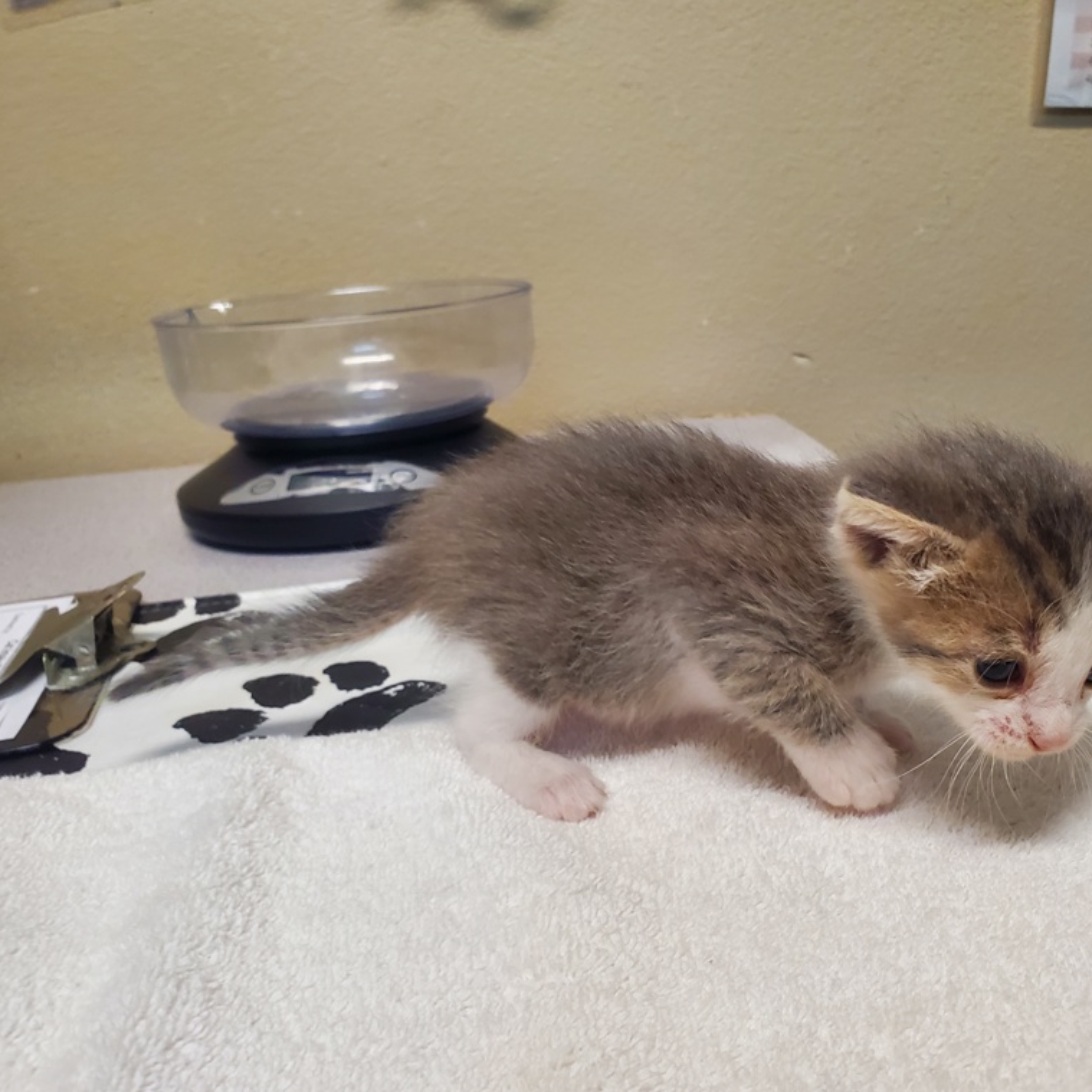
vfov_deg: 52.5
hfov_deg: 51.9
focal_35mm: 31
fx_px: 1106
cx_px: 688
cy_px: 551
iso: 250
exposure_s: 1/40
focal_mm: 4.3
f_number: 2.4
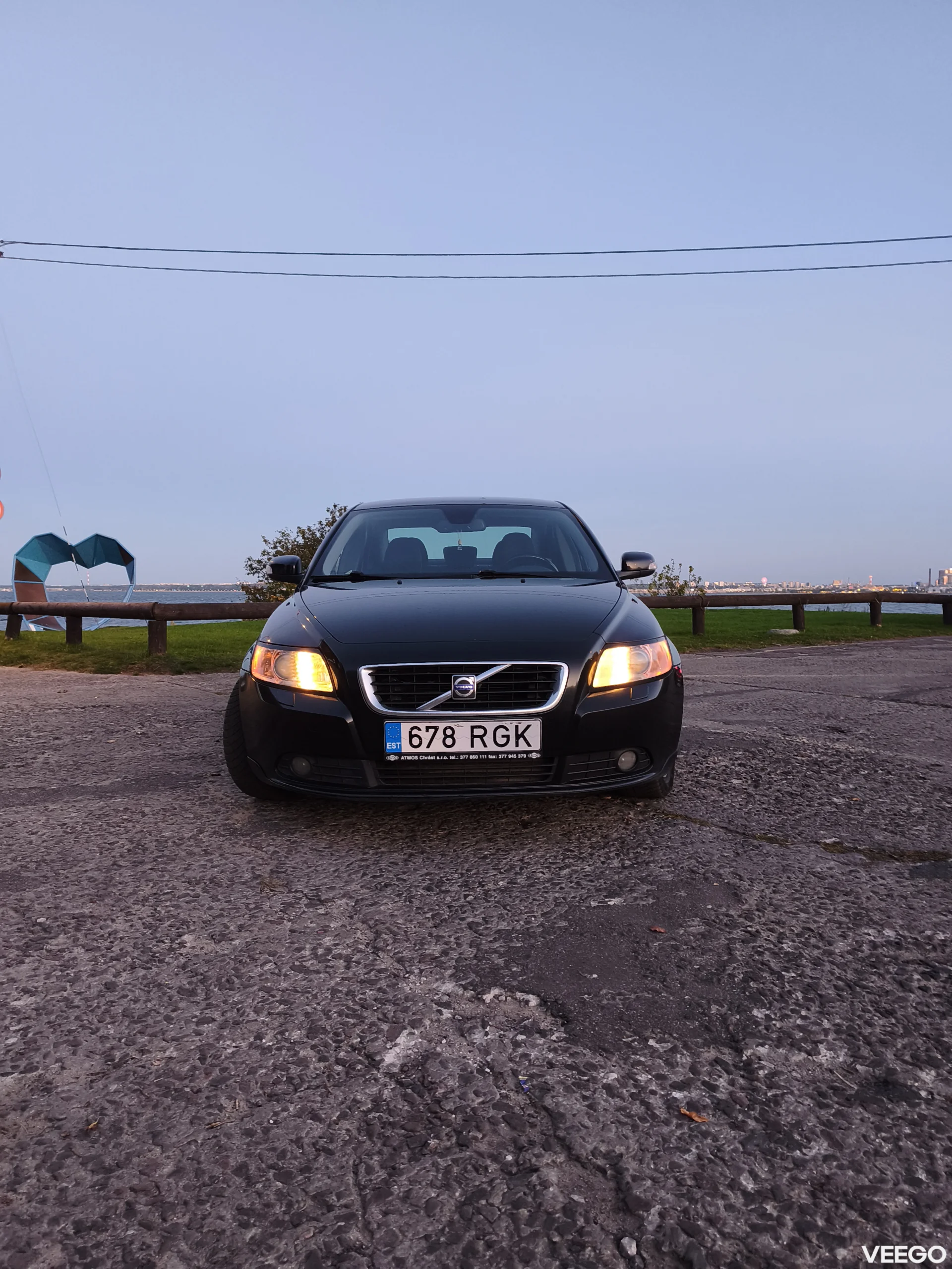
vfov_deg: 73.9
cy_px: 634
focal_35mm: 23
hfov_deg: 58.9
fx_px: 843
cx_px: 476
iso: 1250
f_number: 1.7
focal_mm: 6.06
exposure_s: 1/33.3
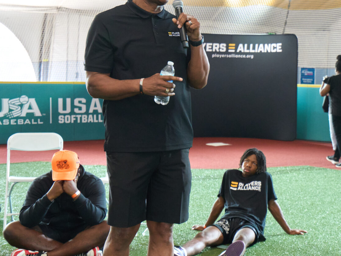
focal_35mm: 78
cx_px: 367
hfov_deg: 23.6
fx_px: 768
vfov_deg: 18.9
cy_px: 120
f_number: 4
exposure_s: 1/250
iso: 3200
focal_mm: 35
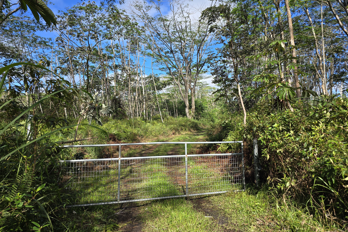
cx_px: 174
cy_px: 108
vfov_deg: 53.1
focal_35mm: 24
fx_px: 232
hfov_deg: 73.7
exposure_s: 1/355
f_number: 1.7
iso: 12
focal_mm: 6.3
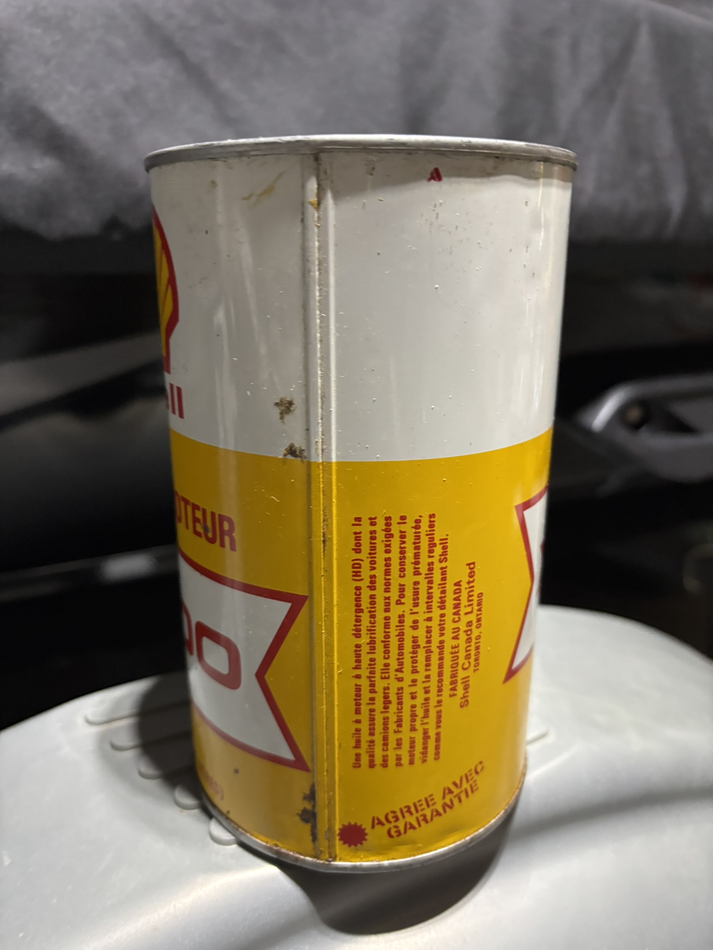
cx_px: 356
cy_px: 475
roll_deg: +2.0
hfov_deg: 53.1
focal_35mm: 26
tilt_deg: -18.7
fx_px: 714
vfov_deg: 67.3
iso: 500
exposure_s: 1/57
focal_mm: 5.96
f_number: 1.6
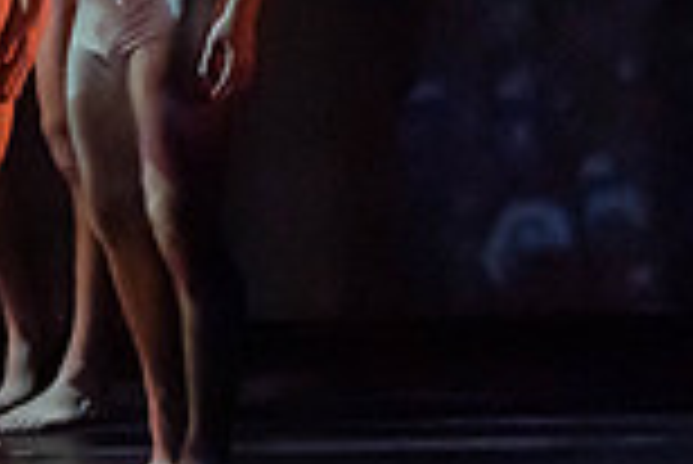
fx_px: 22196
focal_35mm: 1152
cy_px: -473
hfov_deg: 1.8
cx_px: -270
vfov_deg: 1.2
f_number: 5.6
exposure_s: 1/250
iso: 8000
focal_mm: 232
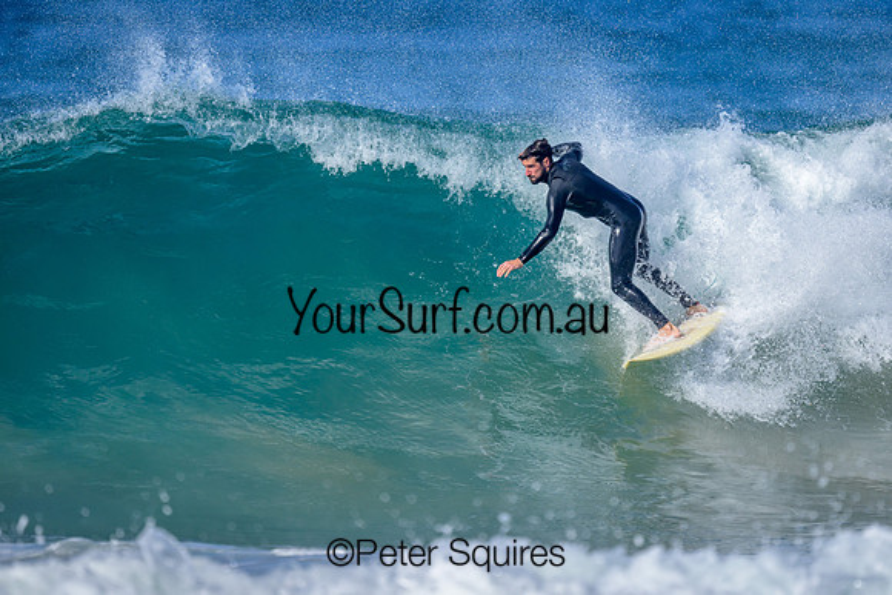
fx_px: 23506
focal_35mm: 948
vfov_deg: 1.5
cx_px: 511
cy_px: 280
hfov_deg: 2.2
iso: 320
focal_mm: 800
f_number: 6.3
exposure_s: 1/2000
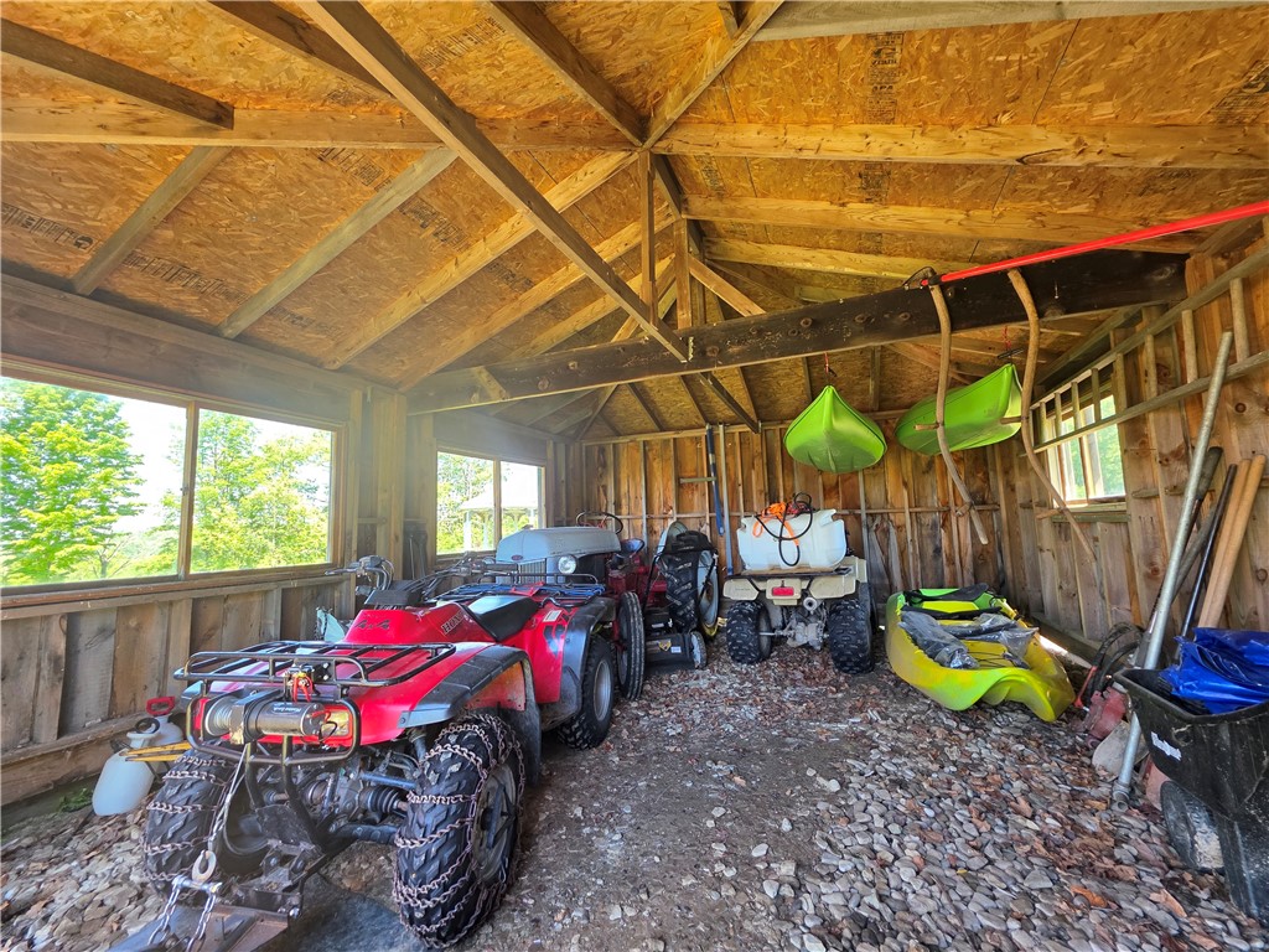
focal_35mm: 13
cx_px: 634
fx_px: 477
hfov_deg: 106.2
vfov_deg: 89.9
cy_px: 476
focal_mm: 2.2
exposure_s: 1/120
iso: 125
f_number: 1.9
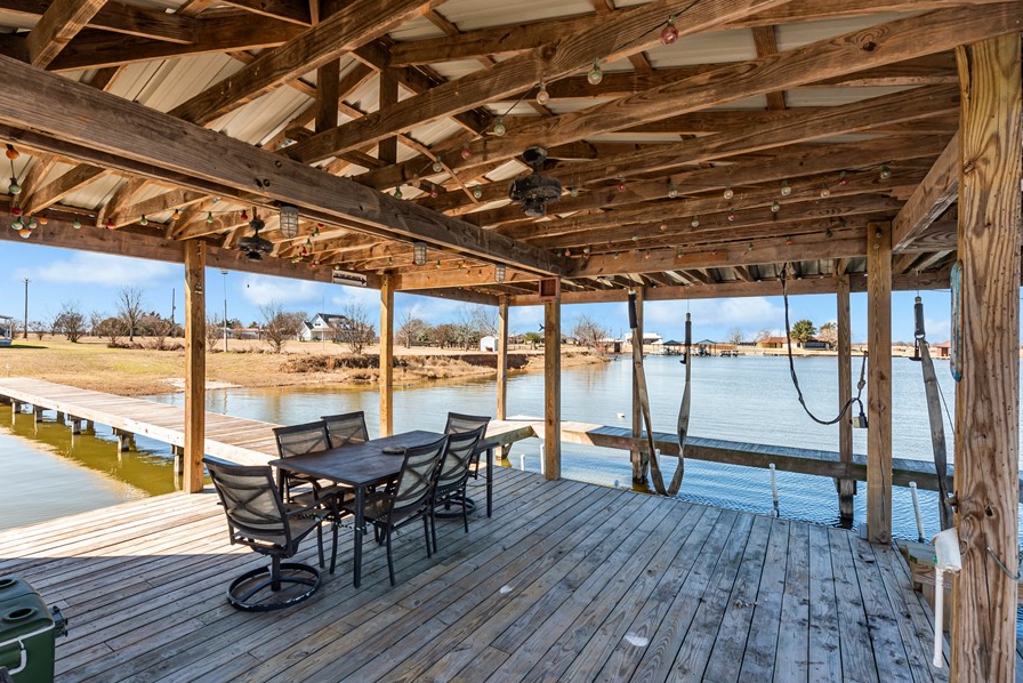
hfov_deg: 76.0
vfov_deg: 55.1
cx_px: 486
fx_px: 654
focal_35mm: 23
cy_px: 345
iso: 125
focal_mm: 19
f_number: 9
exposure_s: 1/250
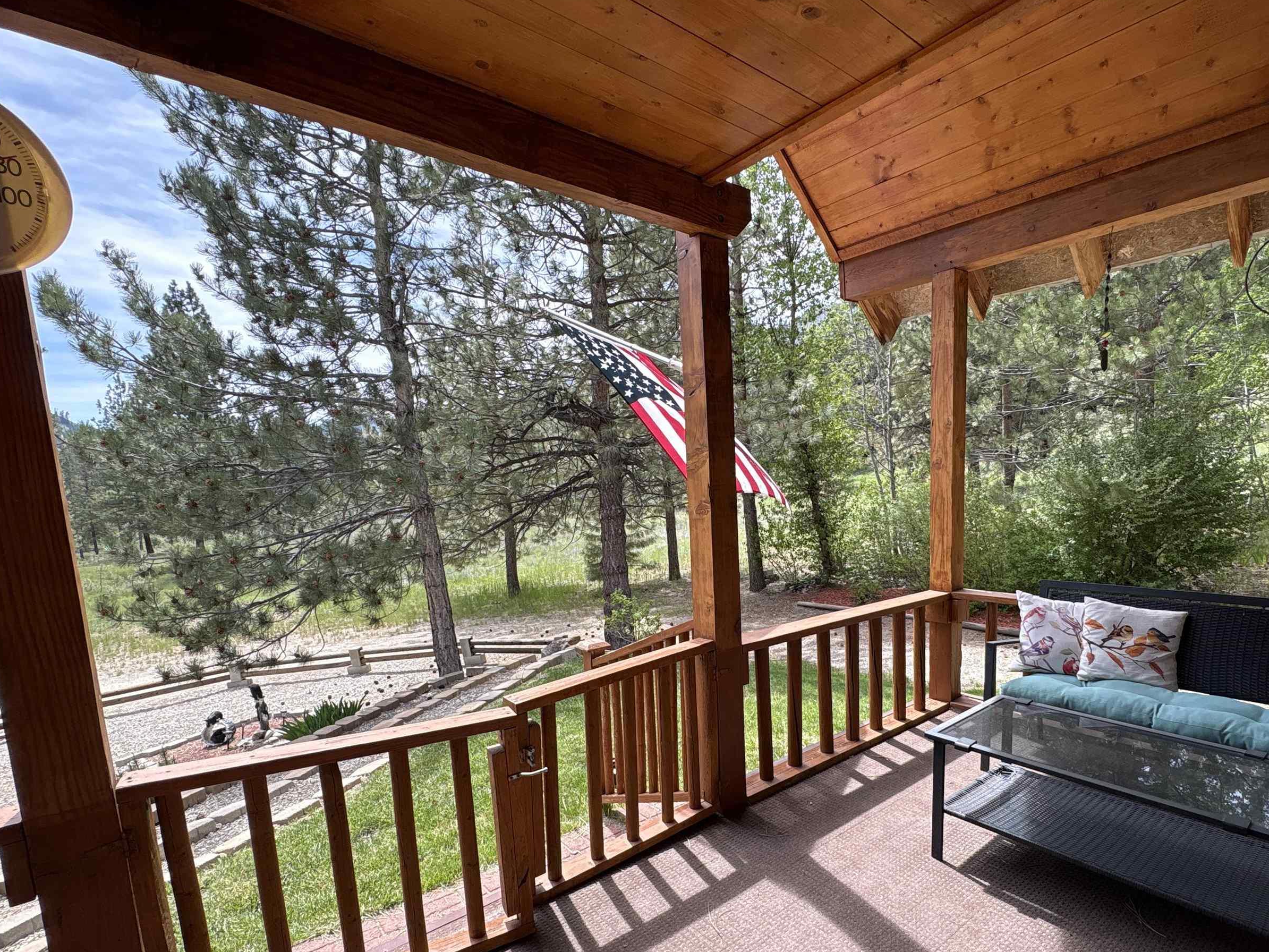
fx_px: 660
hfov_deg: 87.2
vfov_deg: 71.0
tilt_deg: -7.4
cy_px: 563
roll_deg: +1.1
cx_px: 726
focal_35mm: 18
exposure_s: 1/337
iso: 40
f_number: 2.2
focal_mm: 2.22
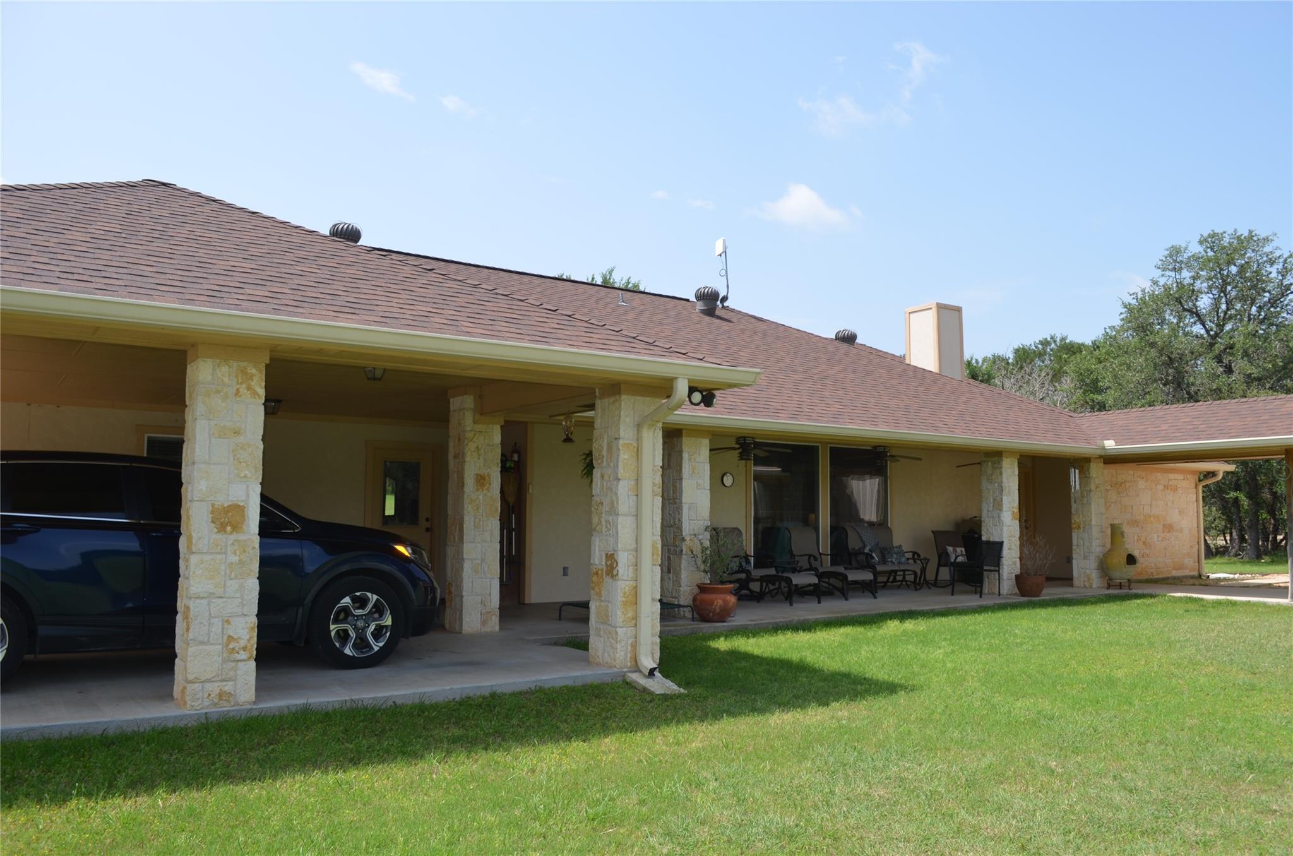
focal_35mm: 27
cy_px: 428
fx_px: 968
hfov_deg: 67.5
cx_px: 646
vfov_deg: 47.7
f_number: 7.1
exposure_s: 1/200
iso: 100
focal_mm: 18
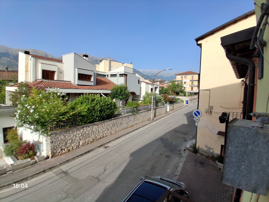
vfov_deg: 74.7
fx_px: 132
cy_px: 101
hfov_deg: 91.0
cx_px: 134
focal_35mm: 17
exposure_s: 1/1464
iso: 50
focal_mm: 1.4
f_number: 2.2
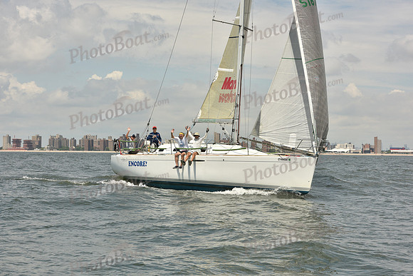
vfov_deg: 19.5
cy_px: 138
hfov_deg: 28.8
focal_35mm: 70
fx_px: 803
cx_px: 206
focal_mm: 70
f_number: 10
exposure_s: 1/1250
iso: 320
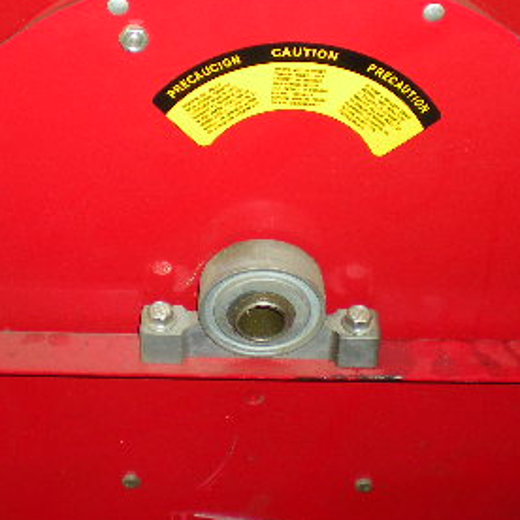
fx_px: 1326
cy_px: 170
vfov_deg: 22.1
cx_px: 209
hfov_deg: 22.2
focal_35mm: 78
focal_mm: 6.3
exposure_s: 1/60
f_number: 3.1
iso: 91
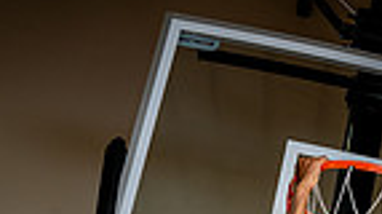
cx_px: 334
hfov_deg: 30.7
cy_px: 546
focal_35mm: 66
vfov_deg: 12.8
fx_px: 668
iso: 250
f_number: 7.1
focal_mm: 20
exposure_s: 1/250
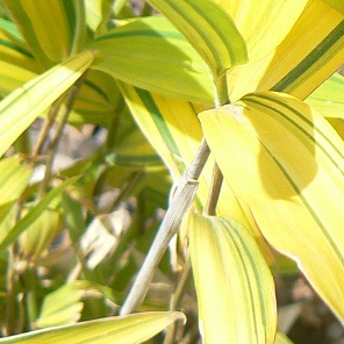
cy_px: 19
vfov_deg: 11.7
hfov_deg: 11.6
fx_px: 1664
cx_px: 386
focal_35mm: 148
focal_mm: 8
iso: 100
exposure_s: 1/1000
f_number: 2.8
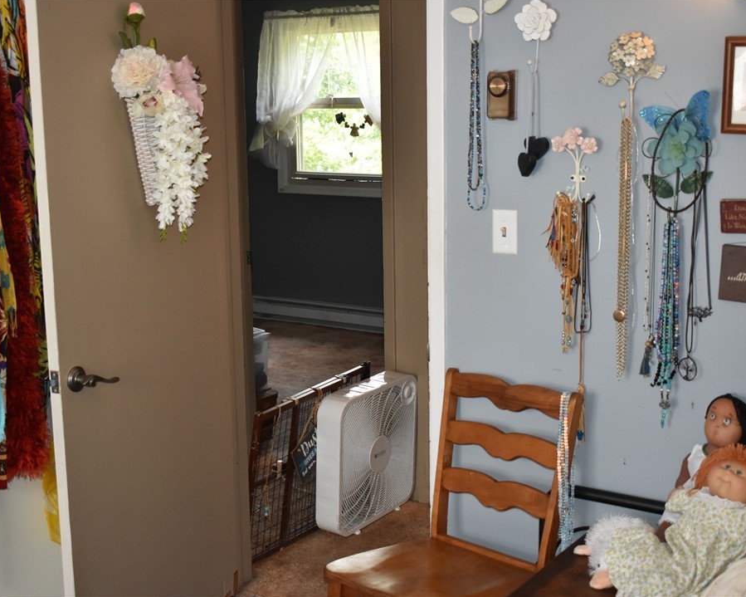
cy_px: 297
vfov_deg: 29.7
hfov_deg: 36.6
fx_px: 1126
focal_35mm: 51
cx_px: 325
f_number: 4.2
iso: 1100
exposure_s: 1/200
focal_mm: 30
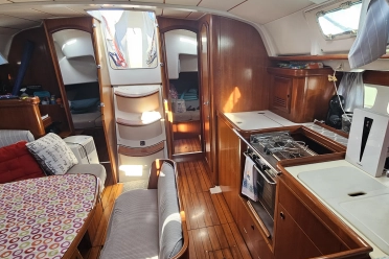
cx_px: 216
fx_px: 216
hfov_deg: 83.7
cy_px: 145
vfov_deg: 61.7
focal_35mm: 20
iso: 100
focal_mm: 2.2
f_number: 2.2
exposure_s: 1/77.4
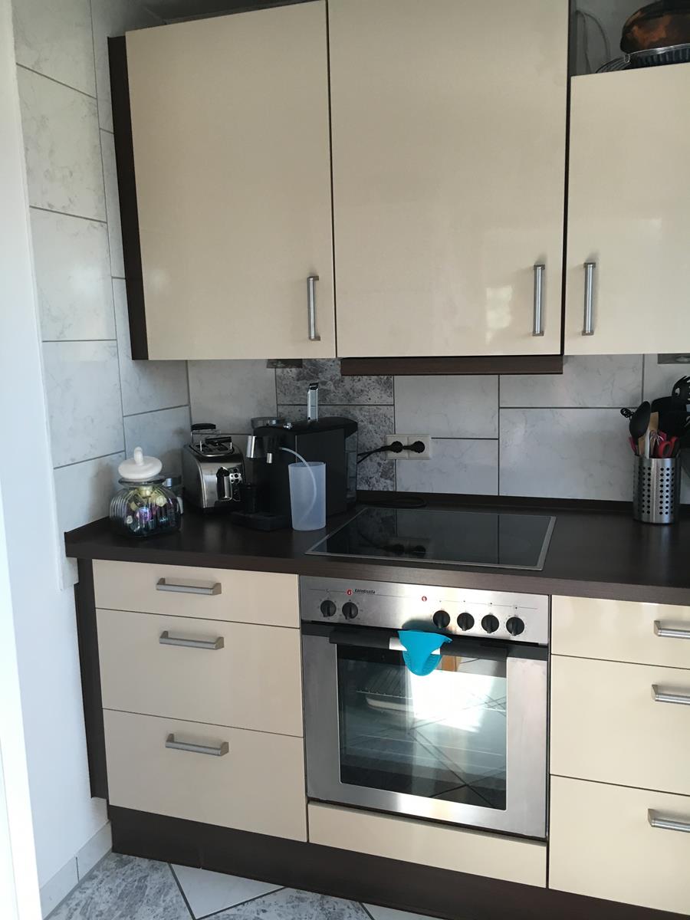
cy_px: 460
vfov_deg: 61.7
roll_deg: +0.7
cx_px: 345
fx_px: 771
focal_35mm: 29
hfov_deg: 48.2
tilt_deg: -8.3
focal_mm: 4.15
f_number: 2.2
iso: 50
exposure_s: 1/33
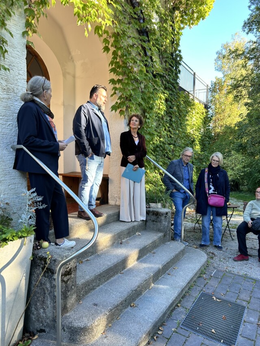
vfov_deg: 67.3
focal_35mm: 26
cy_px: 173
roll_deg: -0.3
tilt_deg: -2.0
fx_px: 260
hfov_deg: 53.1
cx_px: 130
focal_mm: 5.7
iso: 32
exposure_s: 1/121
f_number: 1.5
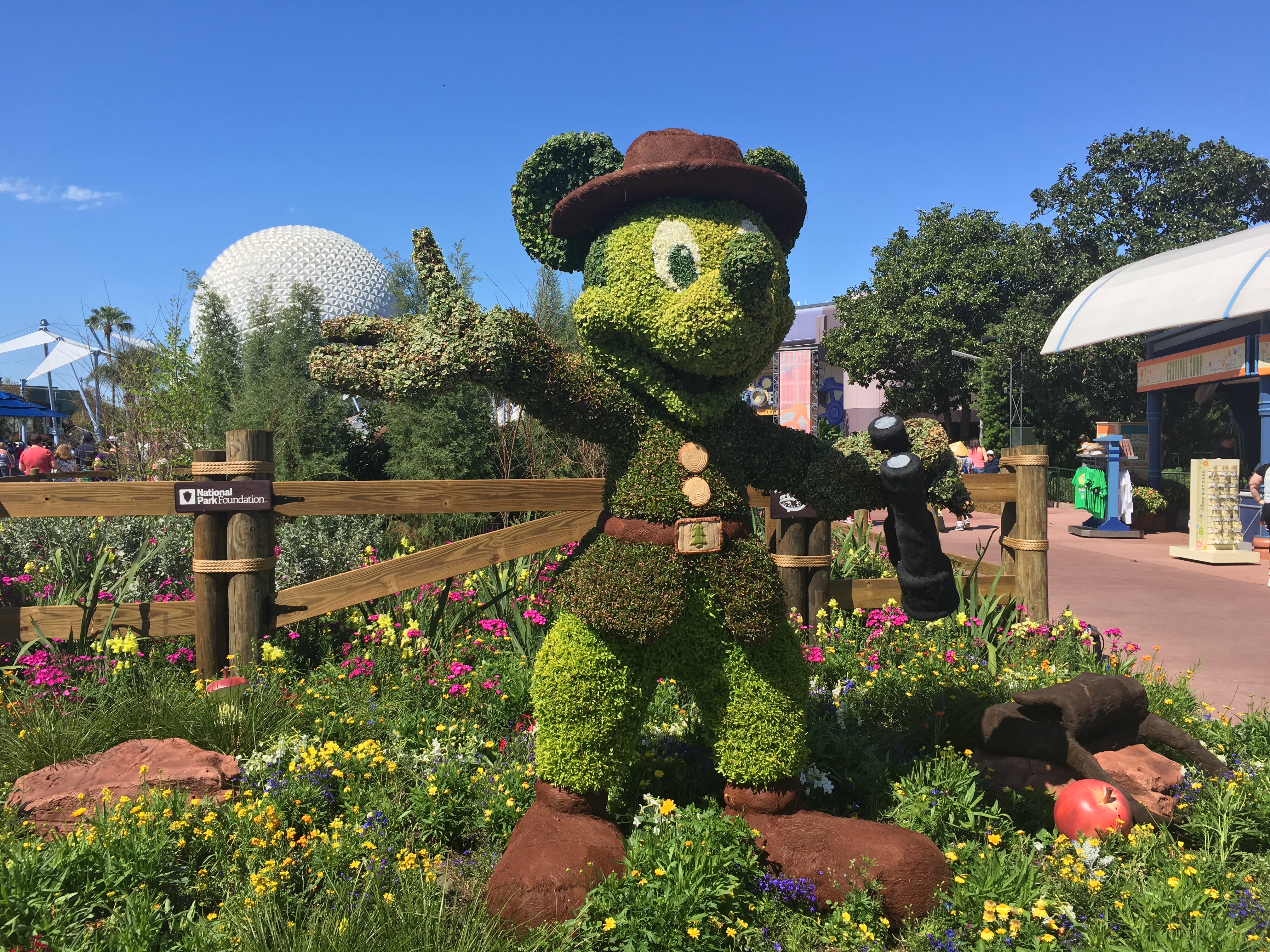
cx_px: 635
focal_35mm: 29
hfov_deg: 61.7
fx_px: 1064
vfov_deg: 48.2
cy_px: 476
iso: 25
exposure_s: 1/1054
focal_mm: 4.15
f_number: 2.2
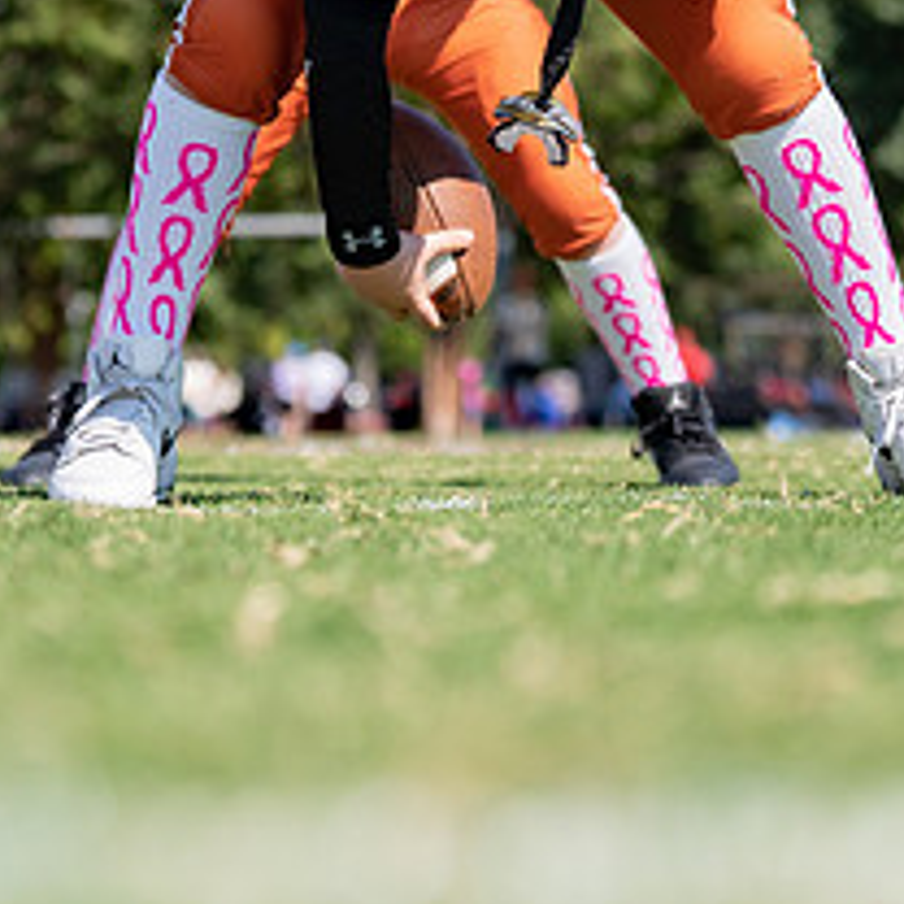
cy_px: -6
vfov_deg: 8.1
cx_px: 301
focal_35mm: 215
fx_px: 6352
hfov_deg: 8.1
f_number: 3.2
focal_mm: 75
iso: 100
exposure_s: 1/1250
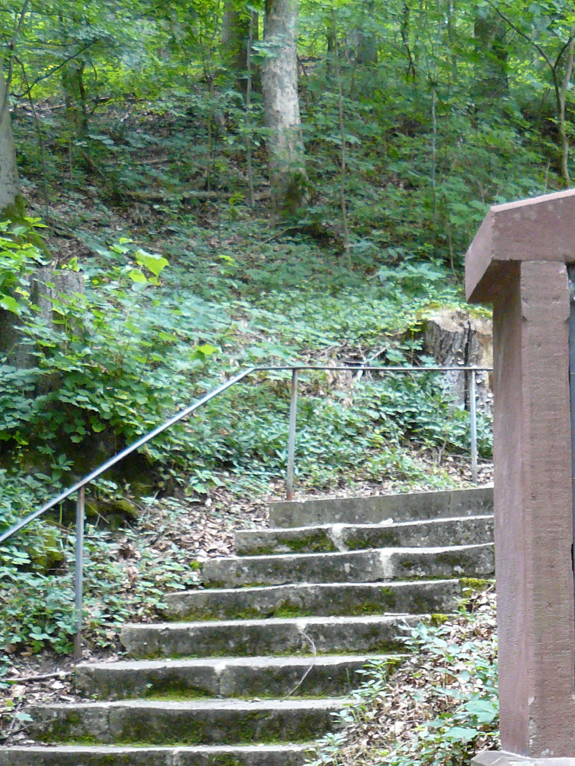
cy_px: 676
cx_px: 620
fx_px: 1728
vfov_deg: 24.4
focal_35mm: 78
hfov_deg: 18.2
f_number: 2.8
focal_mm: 6
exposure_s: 1/20
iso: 200
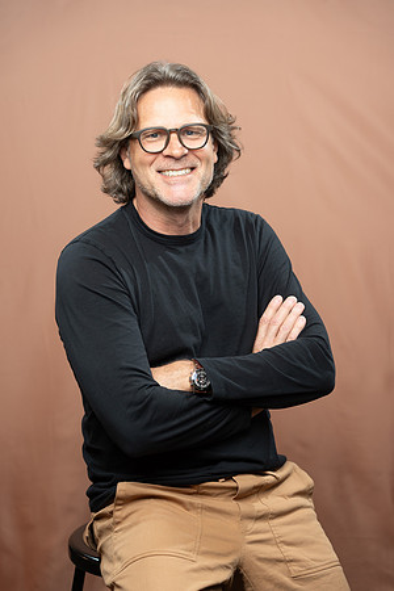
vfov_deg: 27.7
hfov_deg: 18.7
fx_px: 1198
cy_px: 296
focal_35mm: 73
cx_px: 197
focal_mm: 73
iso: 320
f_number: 4
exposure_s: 1/160
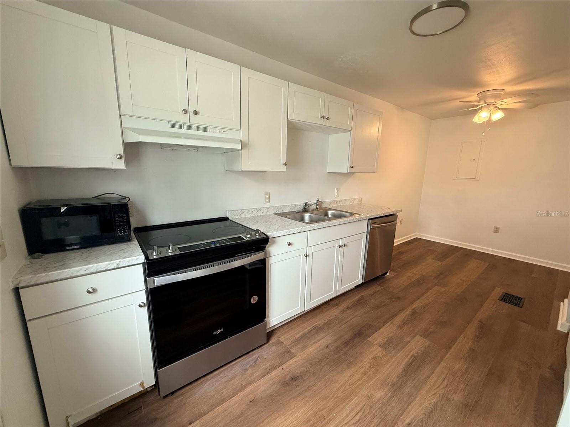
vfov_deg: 85.7
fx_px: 231
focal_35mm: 14
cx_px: 285
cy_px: 214
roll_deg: -1.2
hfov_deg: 102.1
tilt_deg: -10.5
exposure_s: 1/120
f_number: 2.2
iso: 250
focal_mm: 2.22
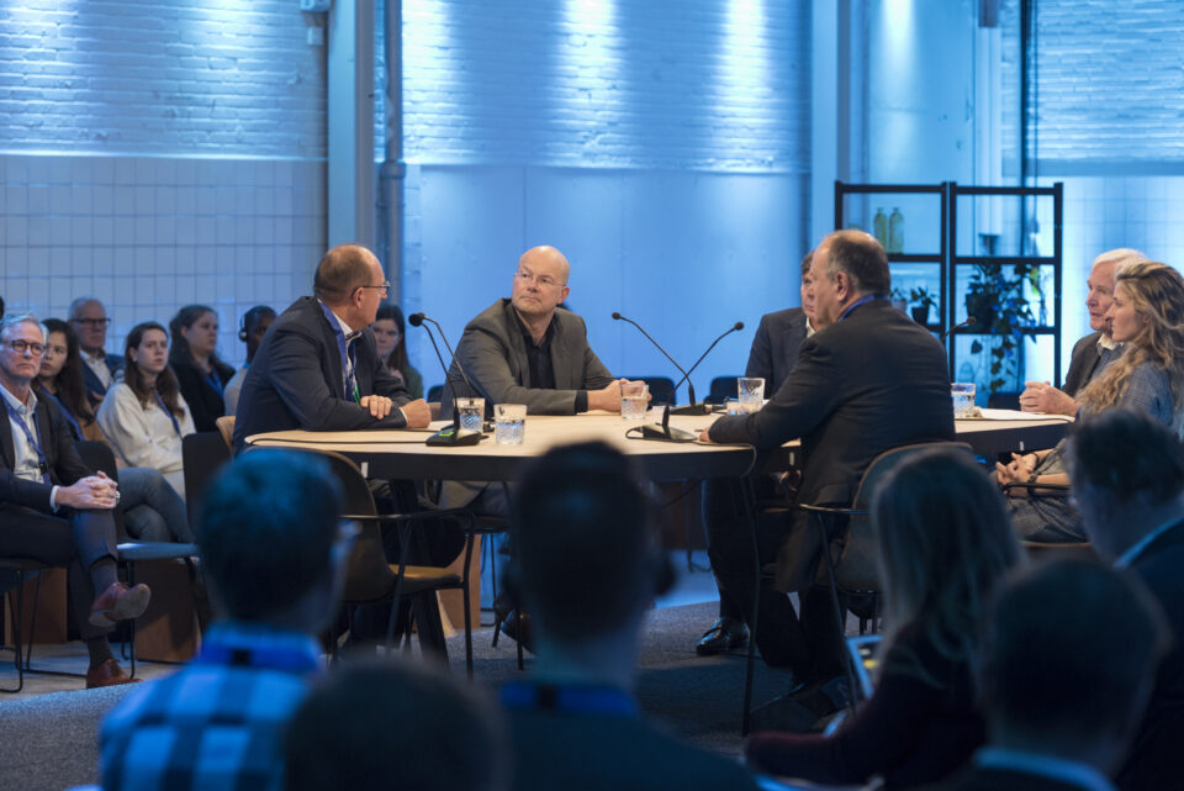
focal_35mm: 112
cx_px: 592
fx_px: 3685
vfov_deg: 12.2
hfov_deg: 18.3
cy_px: 396
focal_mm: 112
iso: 1600
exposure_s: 1/100
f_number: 4
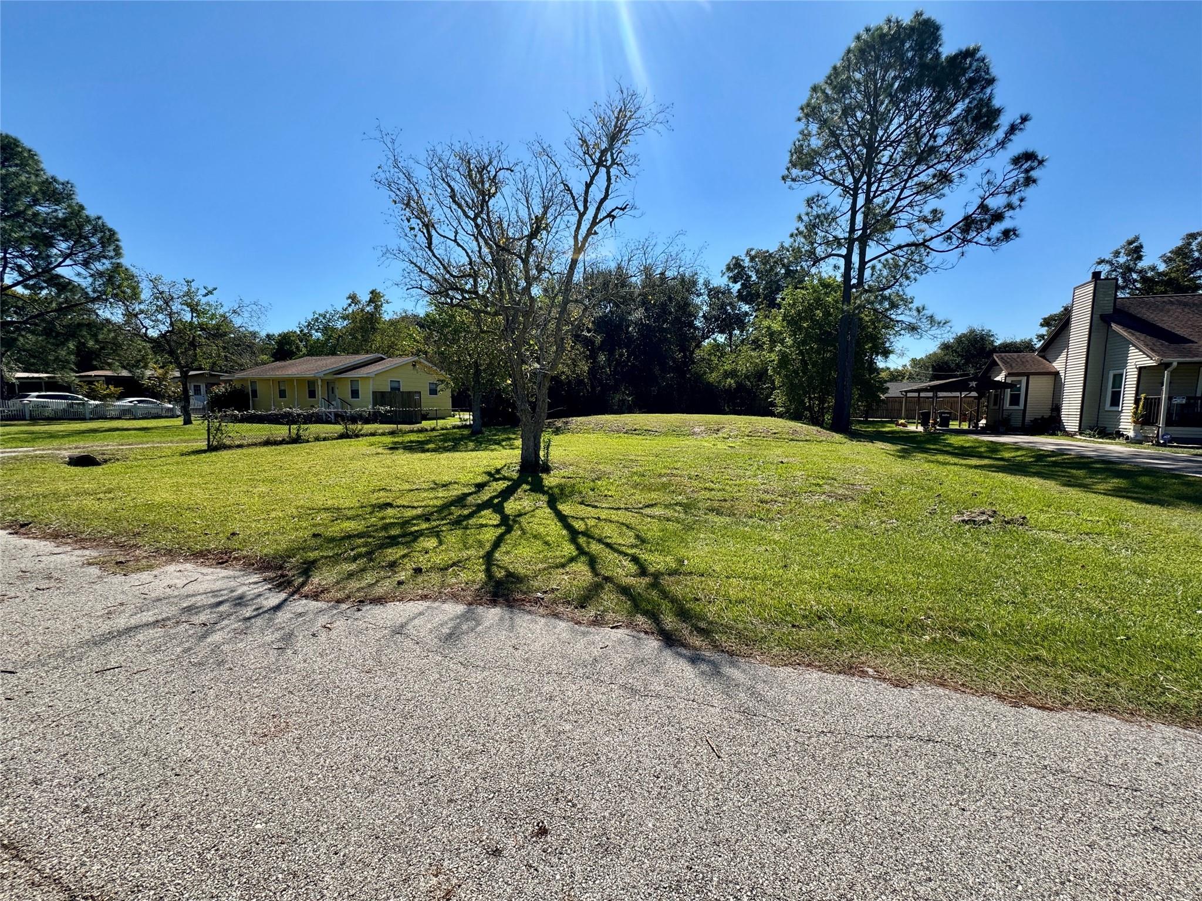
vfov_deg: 85.7
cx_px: 601
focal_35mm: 14
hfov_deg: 102.1
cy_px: 450
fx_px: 486
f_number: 2.2
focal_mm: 2.22
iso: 50
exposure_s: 1/1449
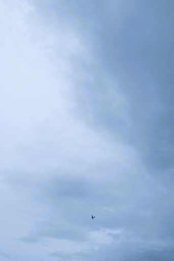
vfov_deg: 39.6
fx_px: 363
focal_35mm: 50
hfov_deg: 27.0
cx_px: 87
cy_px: 130
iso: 100
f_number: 8
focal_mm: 50
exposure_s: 1/500
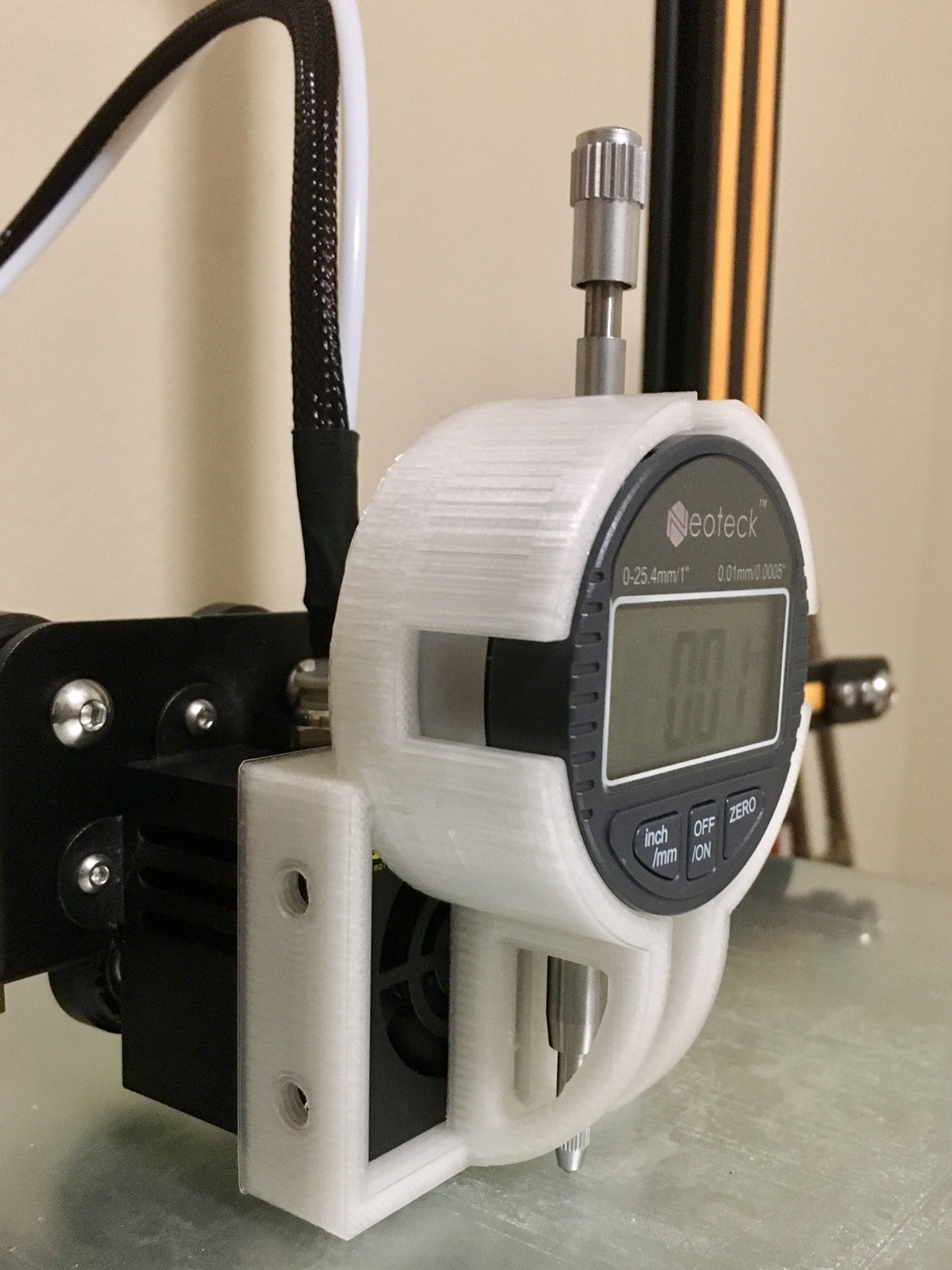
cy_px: 713
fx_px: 1247
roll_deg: -3.8
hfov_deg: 41.7
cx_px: 523
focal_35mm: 34
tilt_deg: -7.1
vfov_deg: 53.8
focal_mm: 4.15
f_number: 2.2
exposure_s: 1/15
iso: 500
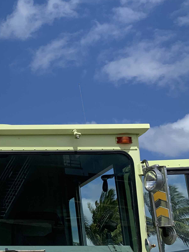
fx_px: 480
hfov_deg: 19.4
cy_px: 131
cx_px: -96
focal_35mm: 66
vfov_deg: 29.4
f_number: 1.8
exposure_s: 1/4464
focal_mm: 4.25
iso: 25
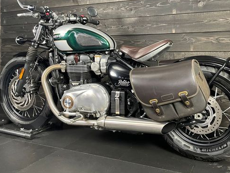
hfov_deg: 53.8
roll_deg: -0.3
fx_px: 226
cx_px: 129
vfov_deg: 41.5
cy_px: 63
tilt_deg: -1.6
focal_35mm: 34
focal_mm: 4.2
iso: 400
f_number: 1.6
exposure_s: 1/33
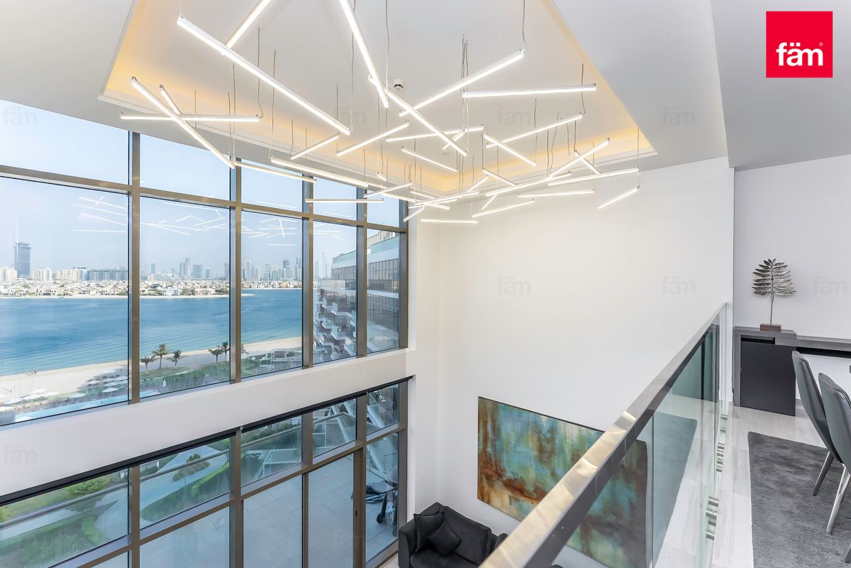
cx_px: 426
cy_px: 284
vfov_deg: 81.2
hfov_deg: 104.3
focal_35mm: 14
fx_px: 331
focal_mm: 14
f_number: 8
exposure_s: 1/80
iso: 320
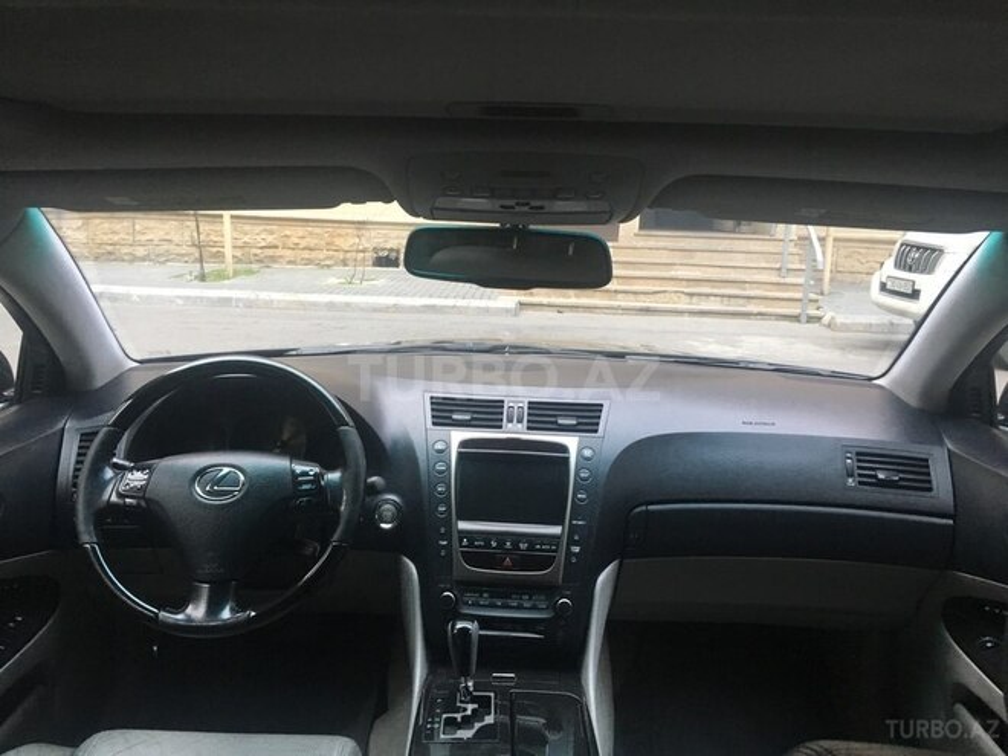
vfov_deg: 48.2
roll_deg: -2.1
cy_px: 378
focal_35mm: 29
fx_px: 844
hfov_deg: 61.7
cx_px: 504
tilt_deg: -11.9
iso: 64
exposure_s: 1/33
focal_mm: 4.15
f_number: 2.2
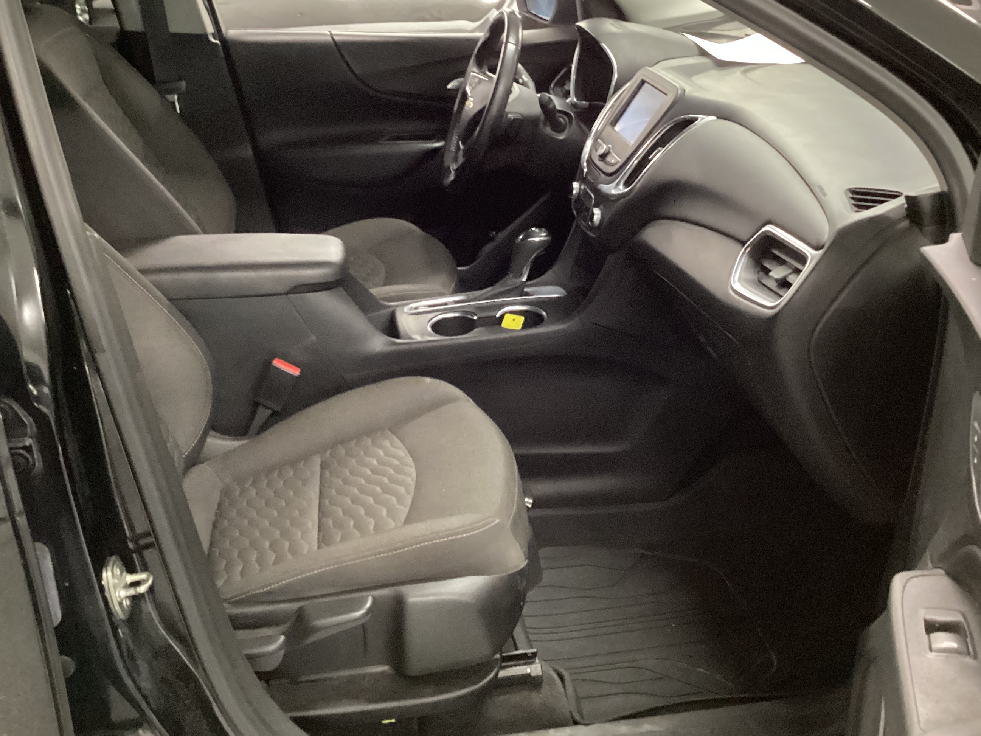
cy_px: 314
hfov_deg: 47.8
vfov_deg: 36.8
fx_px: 1105
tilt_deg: -24.6
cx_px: 508
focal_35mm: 39
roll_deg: +0.6
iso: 640
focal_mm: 3.3
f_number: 2.4
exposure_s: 1/25
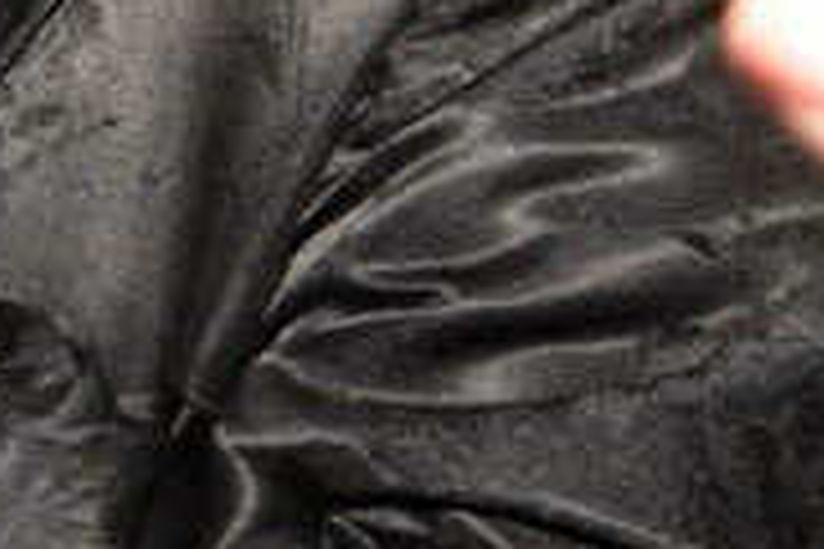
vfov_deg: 7.4
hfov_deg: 7.9
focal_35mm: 184
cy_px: -182
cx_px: -2314
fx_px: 4211
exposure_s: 1/200
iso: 2500
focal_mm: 24
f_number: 11
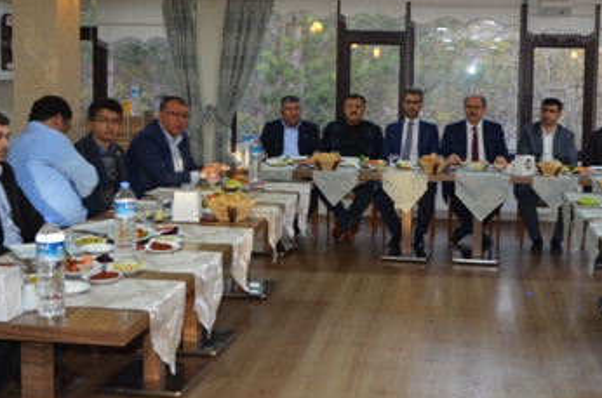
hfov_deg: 39.1
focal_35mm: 50
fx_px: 834
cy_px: 132
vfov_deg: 26.7
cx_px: 411
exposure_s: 1/60
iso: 400
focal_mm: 18
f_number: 3.5
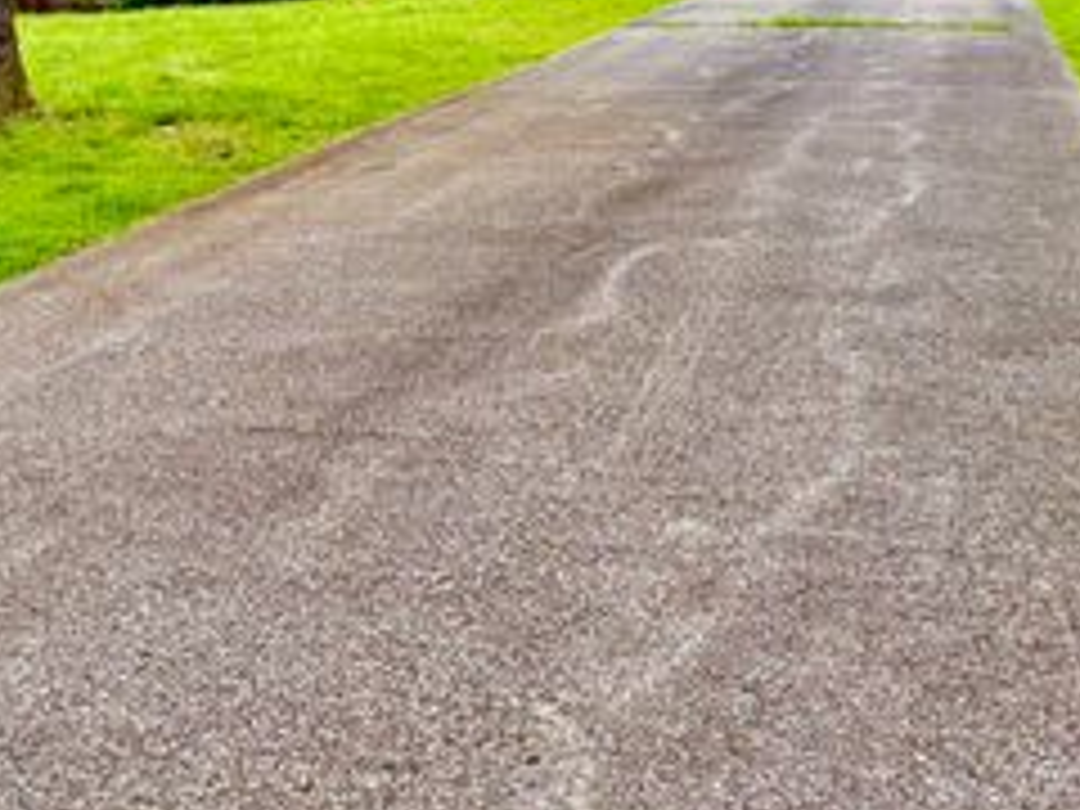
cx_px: 441
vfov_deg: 27.9
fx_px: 1560
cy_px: 61
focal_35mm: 50
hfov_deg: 38.1
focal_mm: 6.76
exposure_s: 1/772
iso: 100
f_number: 1.78
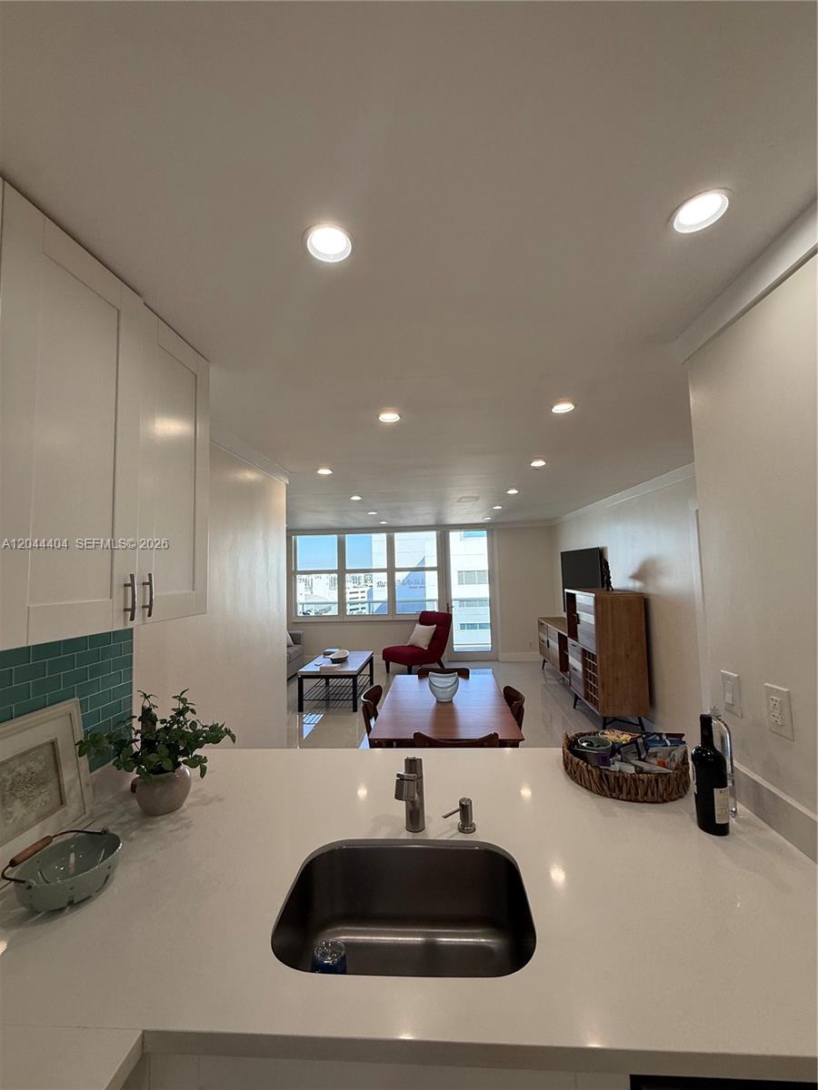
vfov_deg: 102.1
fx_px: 441
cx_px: 409
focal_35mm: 14
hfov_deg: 85.7
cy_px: 545
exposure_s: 1/154
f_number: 2.2
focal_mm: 2.22
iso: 64
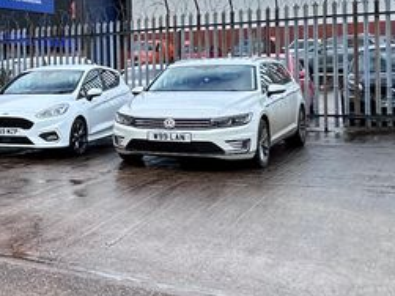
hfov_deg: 25.4
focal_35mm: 62
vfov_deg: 23.4
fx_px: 707
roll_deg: +0.6
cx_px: -161
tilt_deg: +0.1
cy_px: 72
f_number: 2.2
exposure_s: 1/662
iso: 40
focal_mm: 2.22
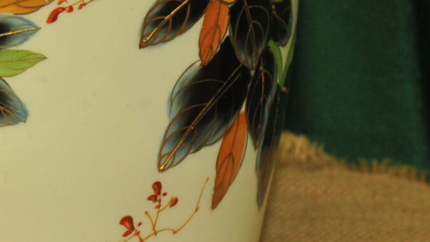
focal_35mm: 323
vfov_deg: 3.8
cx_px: -337
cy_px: -69
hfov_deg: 6.5
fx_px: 3684
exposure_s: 1/60
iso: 1250
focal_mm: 82
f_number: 8
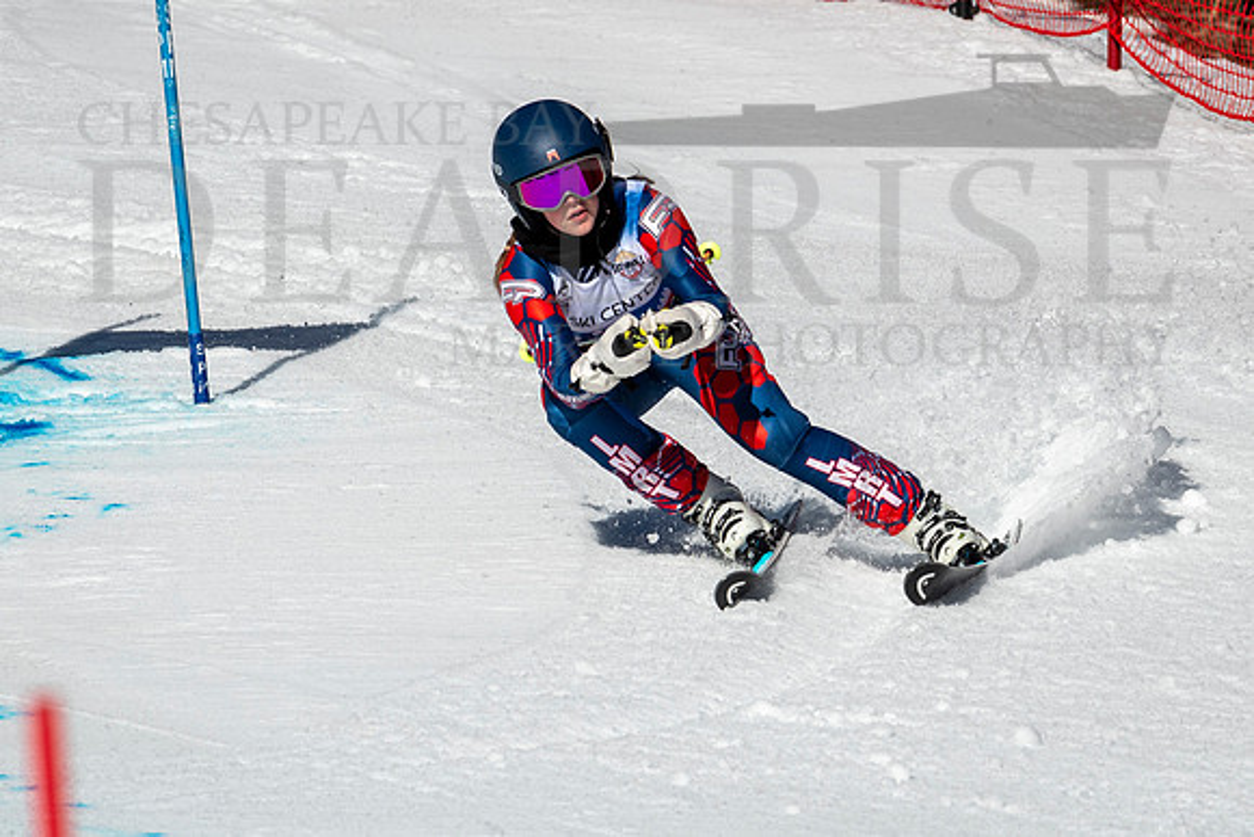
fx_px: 36195
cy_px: 355
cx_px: 639
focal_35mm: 1039
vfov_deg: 1.3
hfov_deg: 2.0
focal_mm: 400
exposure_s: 1/2000
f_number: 8
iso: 200
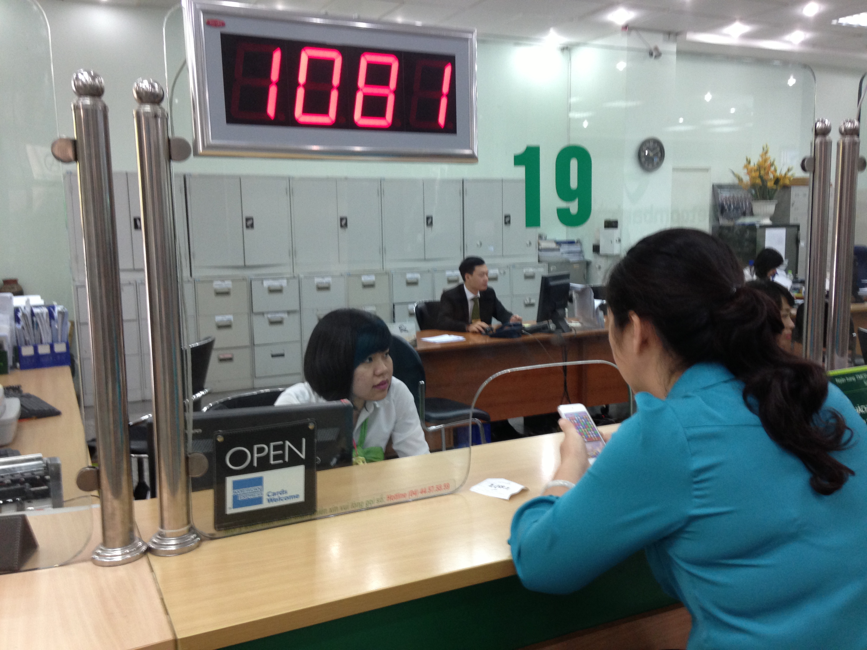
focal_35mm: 33
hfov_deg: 55.4
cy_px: 325
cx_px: 434
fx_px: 827
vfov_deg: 42.9
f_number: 2.4
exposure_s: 1/20
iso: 125
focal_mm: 4.13
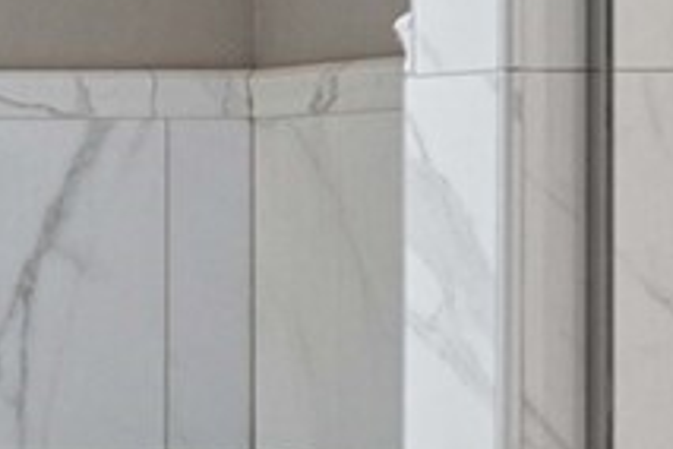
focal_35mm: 180
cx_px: -1352
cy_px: 199
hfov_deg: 9.1
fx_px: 3365
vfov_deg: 7.6
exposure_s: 1/15
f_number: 8
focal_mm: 24
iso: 1000
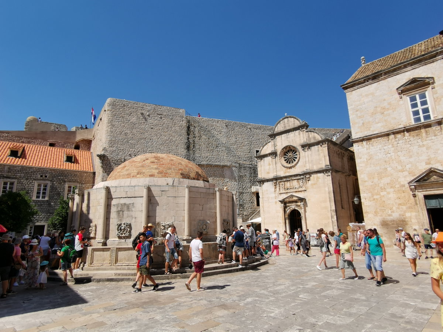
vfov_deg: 66.0
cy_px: 166
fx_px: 256
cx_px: 222
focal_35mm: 20
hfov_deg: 81.7
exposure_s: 1/1605
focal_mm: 2.35
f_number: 2.2
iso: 50
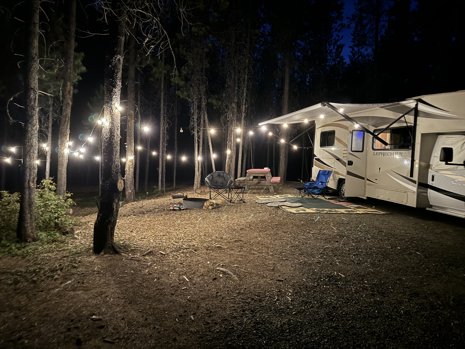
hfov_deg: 71.6
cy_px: 174
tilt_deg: -4.7
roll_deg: -4.7
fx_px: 322
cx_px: 232
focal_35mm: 24
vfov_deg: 56.8
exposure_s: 1/9
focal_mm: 6.76
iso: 1600
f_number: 1.78
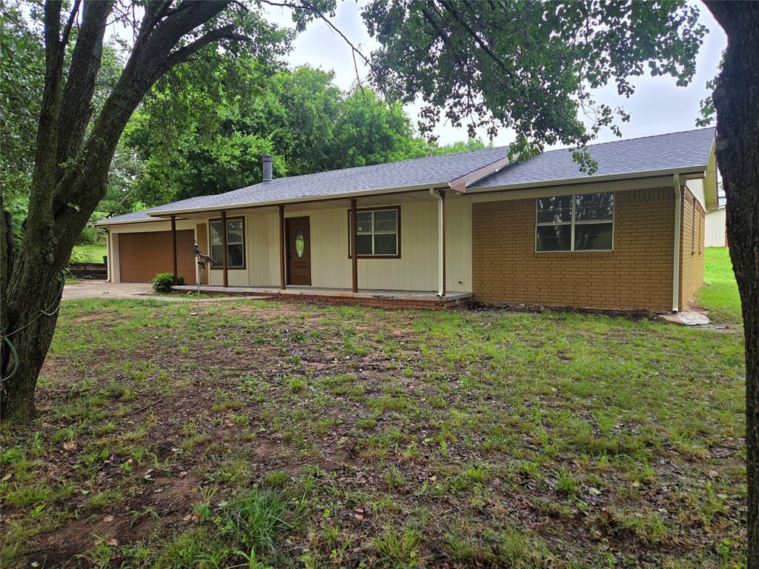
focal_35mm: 23
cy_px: 284
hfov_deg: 73.9
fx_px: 504
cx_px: 380
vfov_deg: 58.9
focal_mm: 5.4
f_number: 1.8
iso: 80
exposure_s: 1/180
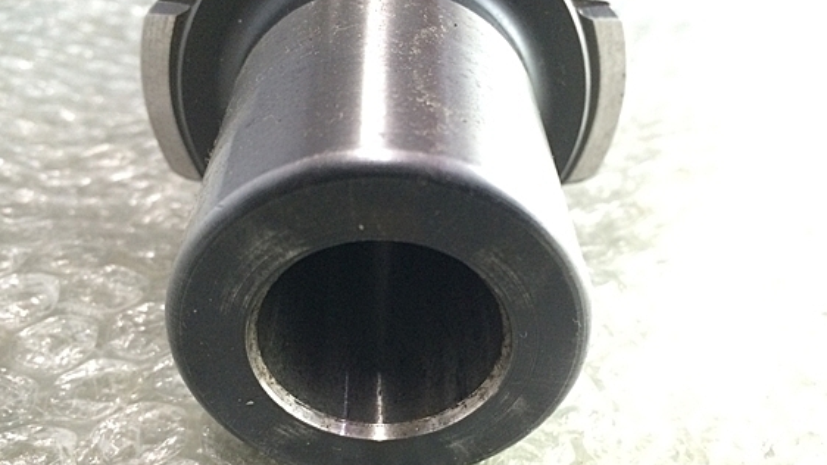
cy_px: 278
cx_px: 400
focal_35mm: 36
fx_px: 789
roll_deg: -0.2
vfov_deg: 32.7
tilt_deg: -31.8
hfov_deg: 55.3
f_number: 2.2
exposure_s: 1/30
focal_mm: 4.15
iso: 250
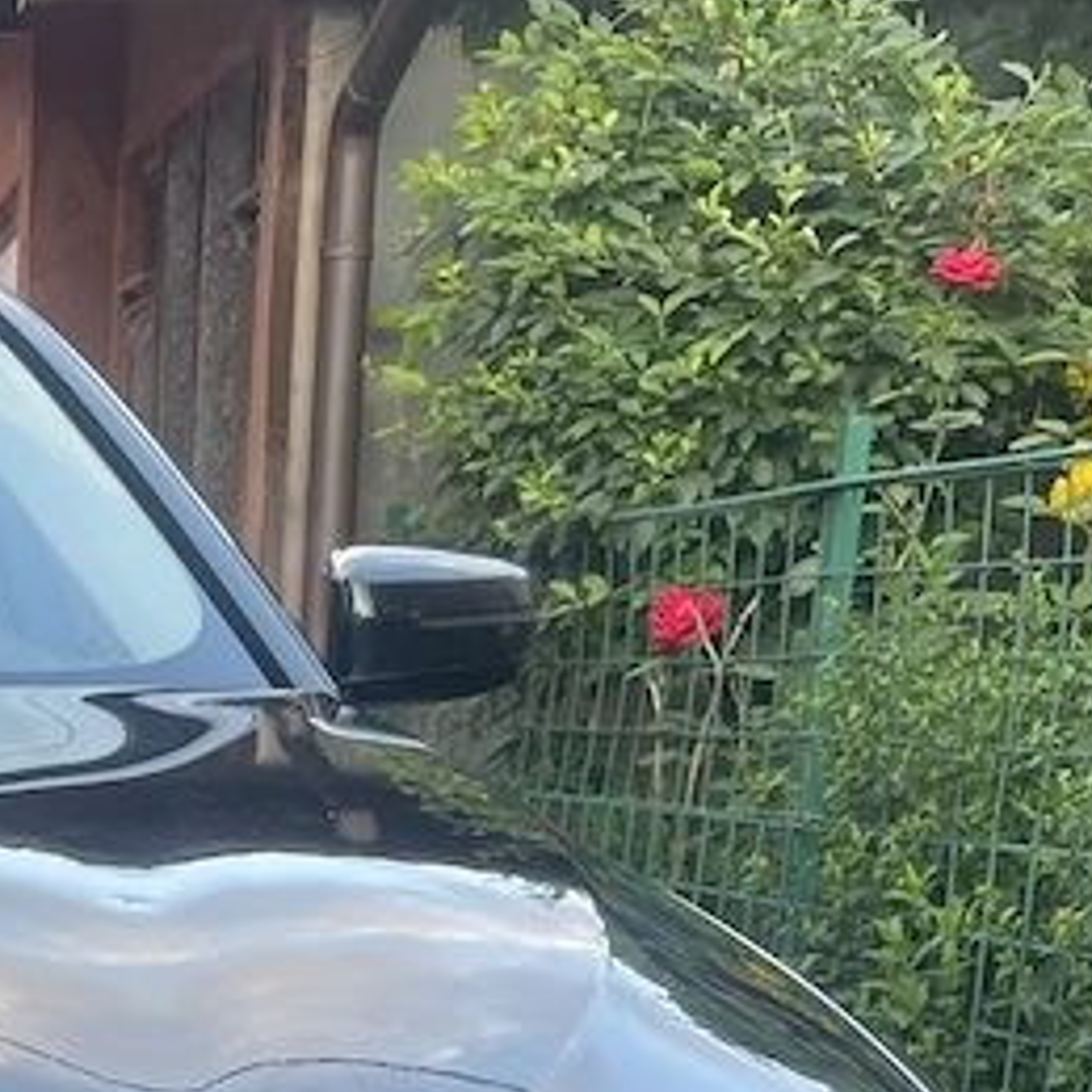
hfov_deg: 18.1
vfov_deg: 18.8
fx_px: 3034
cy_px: 1466
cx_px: -571
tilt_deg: -14.7
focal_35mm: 85
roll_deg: +0.5
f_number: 1.6
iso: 80
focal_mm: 5.1
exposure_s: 1/121
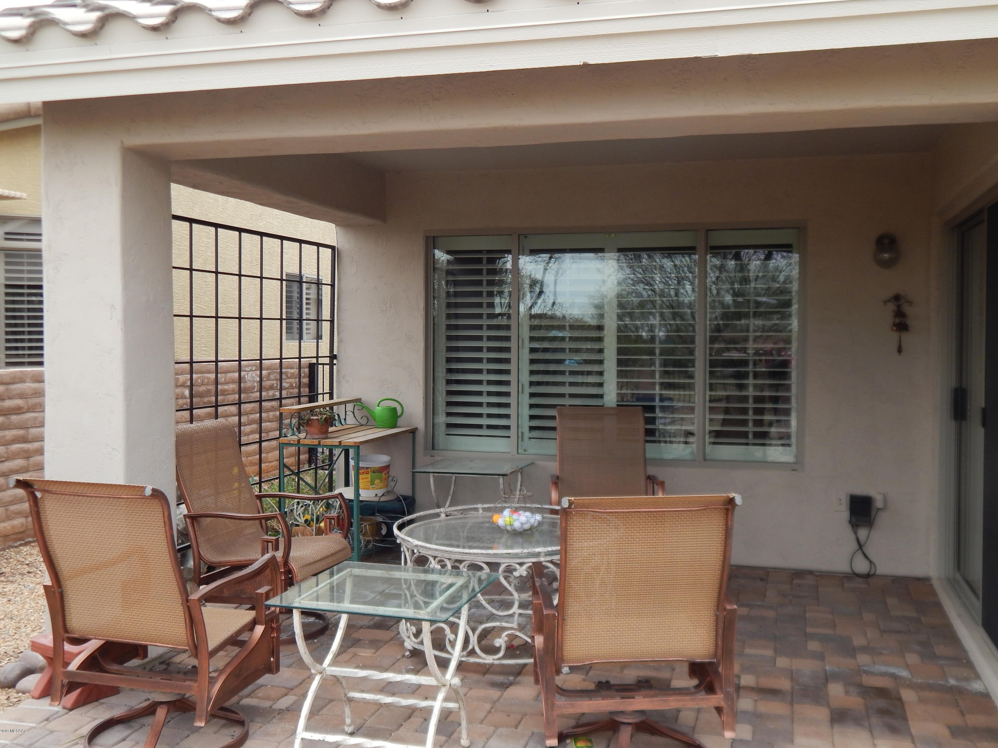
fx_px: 1038
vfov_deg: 39.7
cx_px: 508
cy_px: 370
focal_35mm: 36
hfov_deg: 51.4
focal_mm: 6.1
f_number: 3.3
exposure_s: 1/125
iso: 125
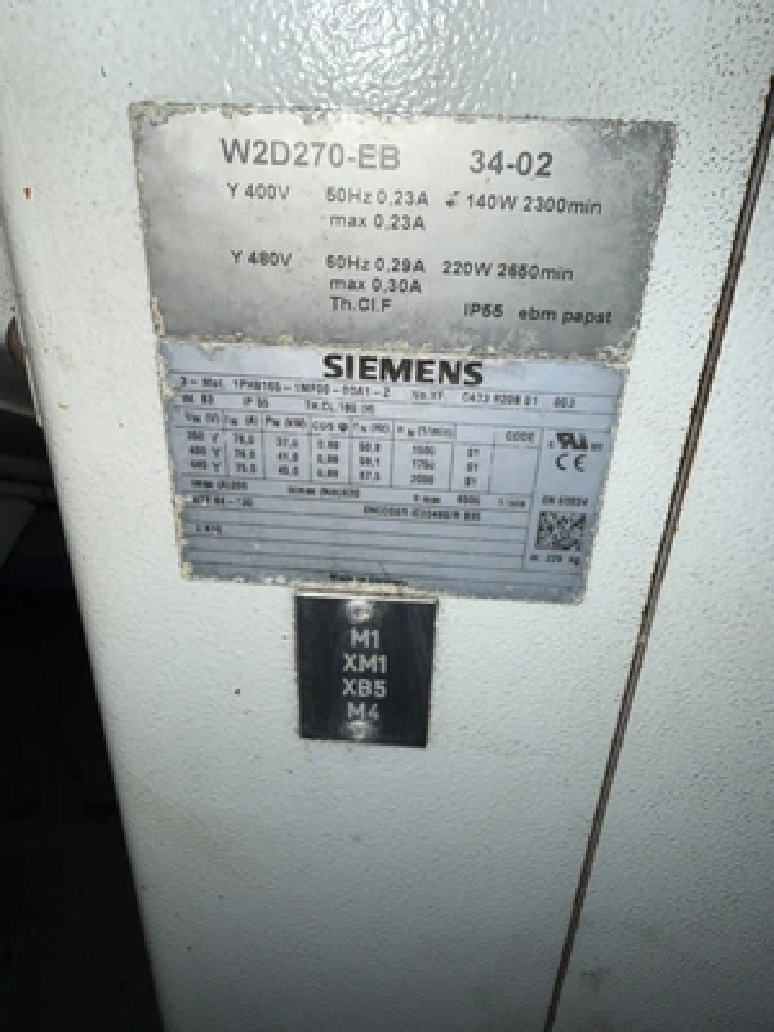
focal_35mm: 24
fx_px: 716
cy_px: 516
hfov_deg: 56.8
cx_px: 387
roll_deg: -2.2
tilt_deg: -27.3
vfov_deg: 71.6
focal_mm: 2.22
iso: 12
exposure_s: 1/140
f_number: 2.2
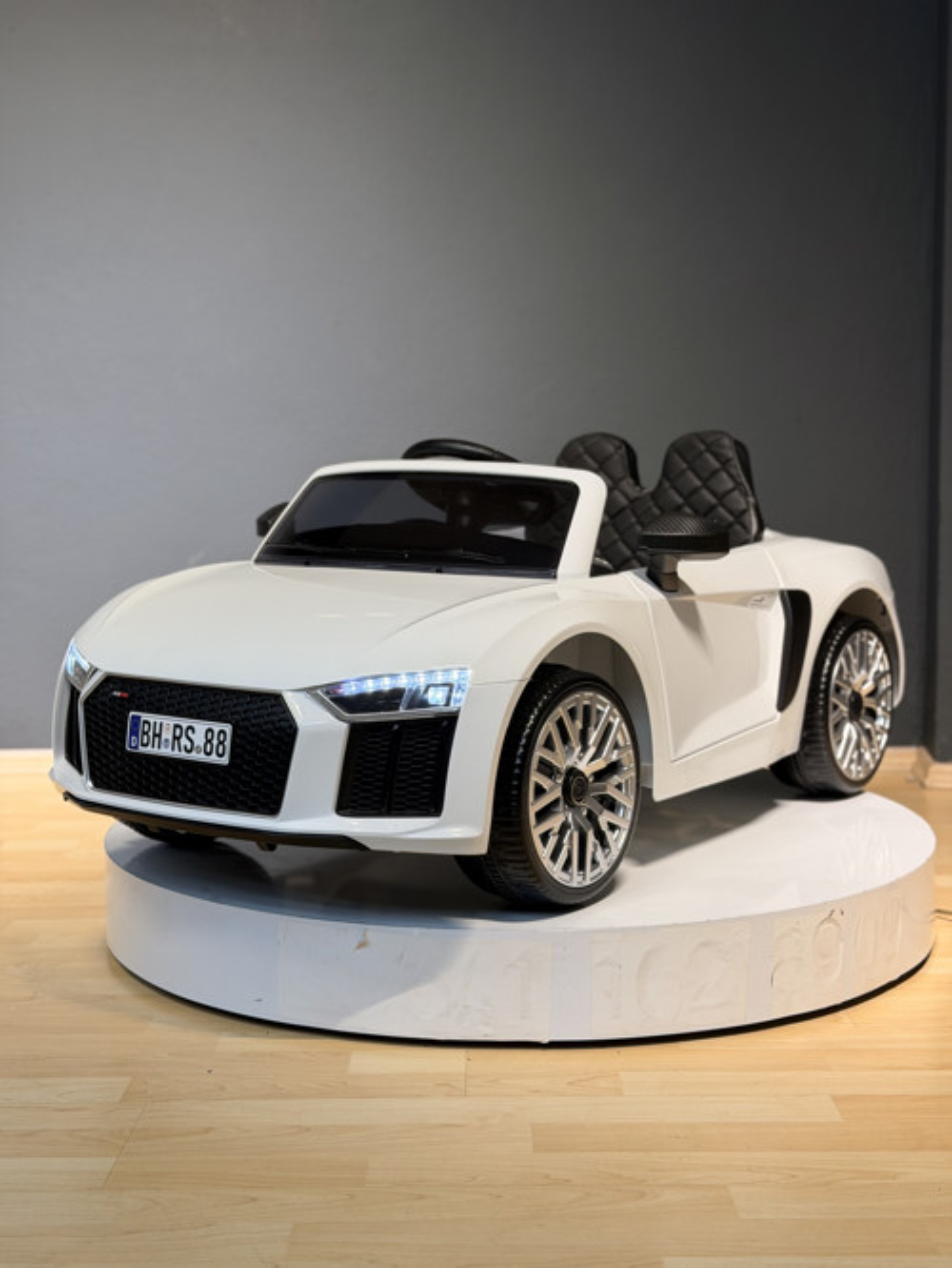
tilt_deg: -4.7
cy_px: 634
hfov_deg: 30.3
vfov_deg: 39.6
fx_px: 1759
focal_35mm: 48
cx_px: 476
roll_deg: +0.7
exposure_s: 1/100
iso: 50
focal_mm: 6.76
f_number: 1.78
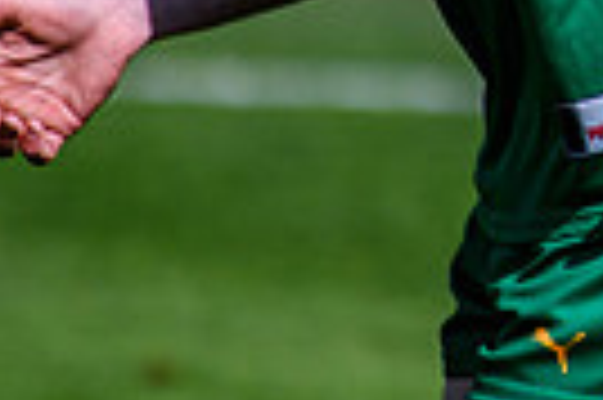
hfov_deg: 1.1
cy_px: -427
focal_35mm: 1887
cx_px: 1660
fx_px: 31569
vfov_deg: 0.7
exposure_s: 1/2500
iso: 110
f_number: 2.8
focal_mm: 200
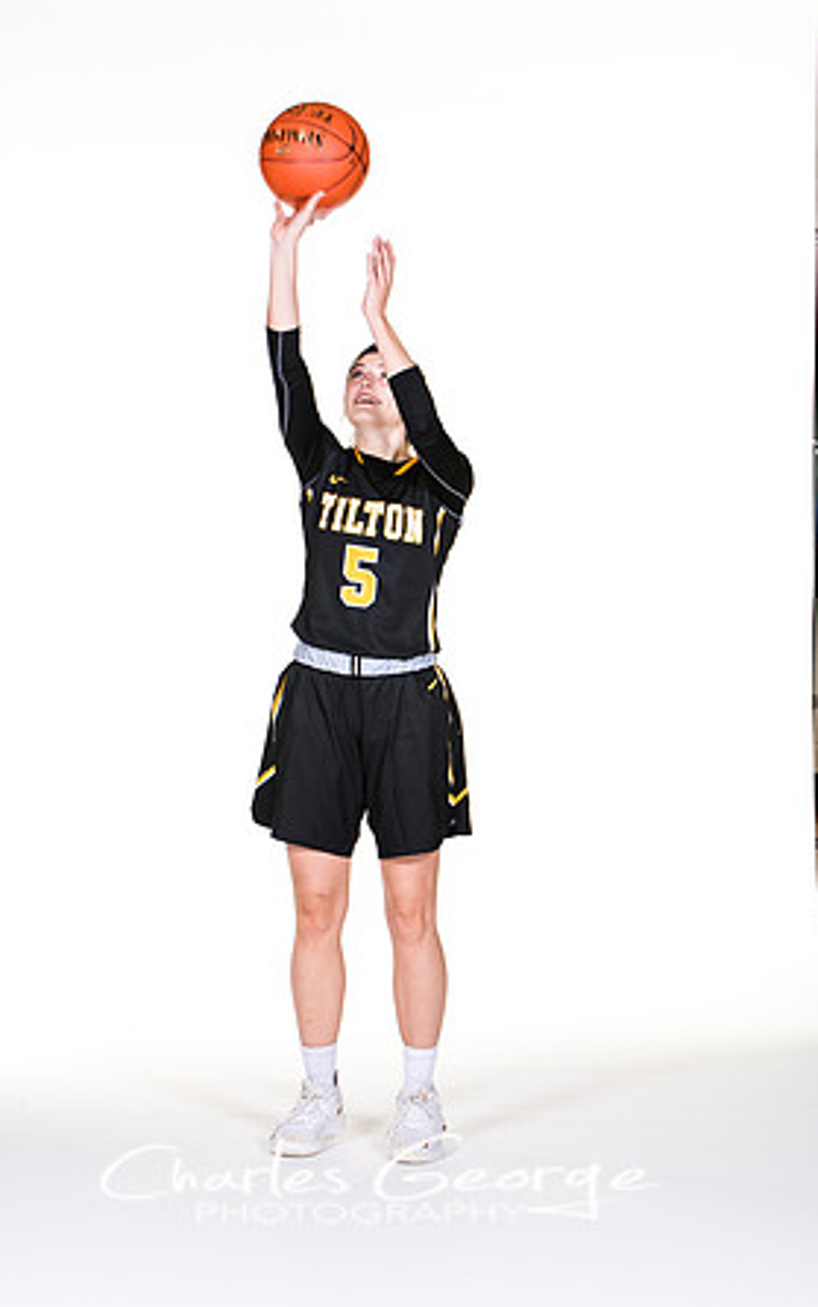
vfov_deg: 19.3
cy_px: 651
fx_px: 3850
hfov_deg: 12.1
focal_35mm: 108
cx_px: 381
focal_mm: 70
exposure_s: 1/160
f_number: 6.3
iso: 200
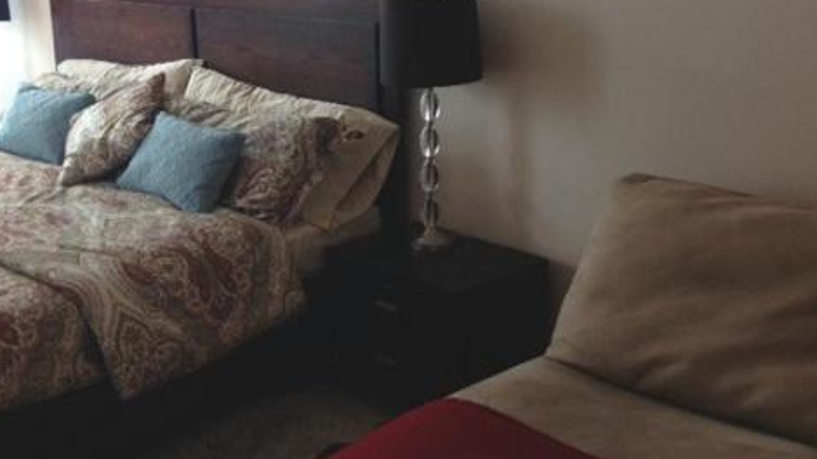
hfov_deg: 42.0
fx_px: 1061
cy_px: 155
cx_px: 341
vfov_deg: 24.3
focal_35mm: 49
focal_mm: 4.12
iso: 64
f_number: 2.4
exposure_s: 1/60
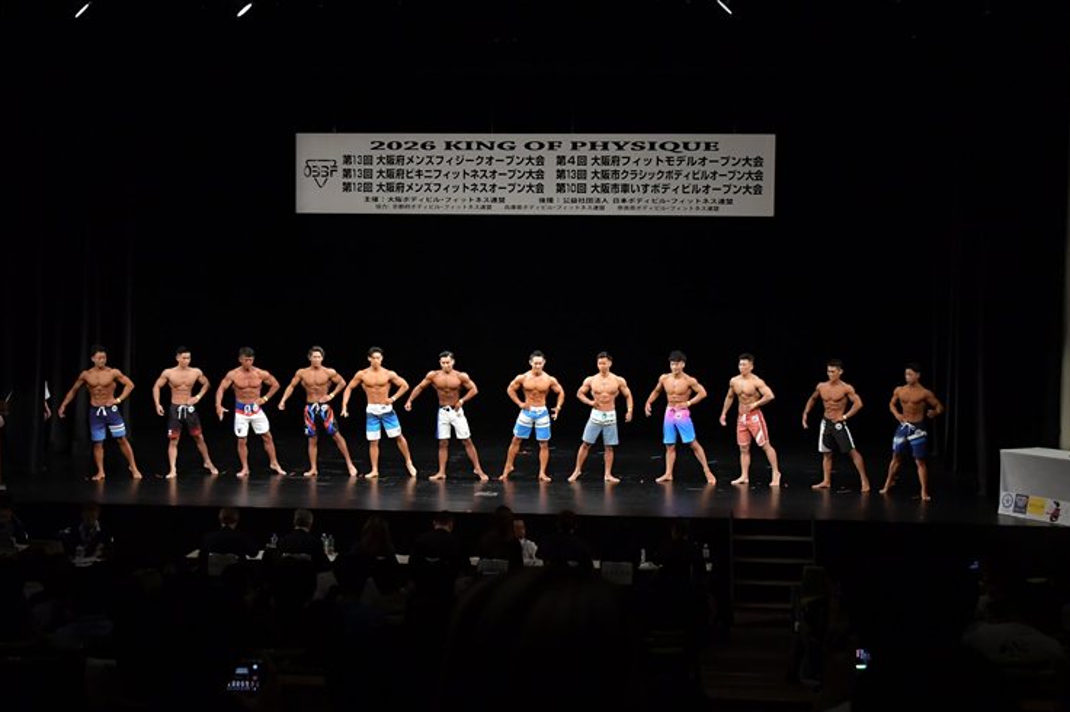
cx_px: 514
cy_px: 349
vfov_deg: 22.6
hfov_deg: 33.4
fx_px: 1782
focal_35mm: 60
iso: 3200
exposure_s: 1/400
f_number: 5.6
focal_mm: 38
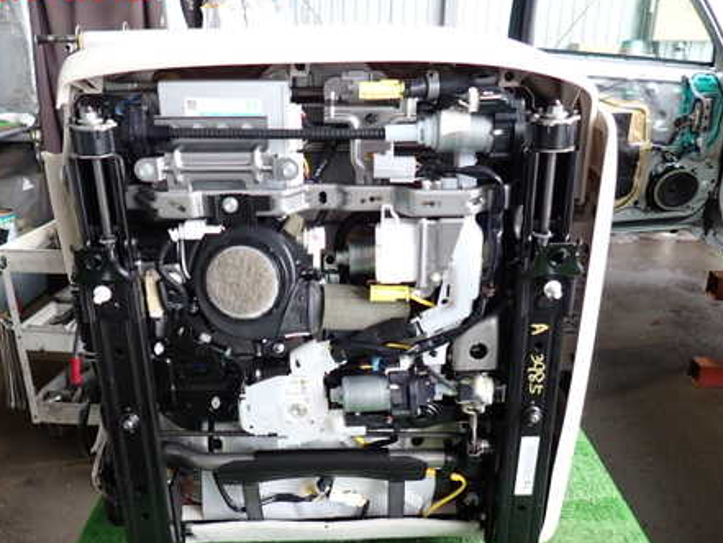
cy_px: 338
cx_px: 344
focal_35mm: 34
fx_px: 710
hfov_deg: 53.9
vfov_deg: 41.5
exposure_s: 1/50
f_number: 2
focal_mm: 4.5
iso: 200
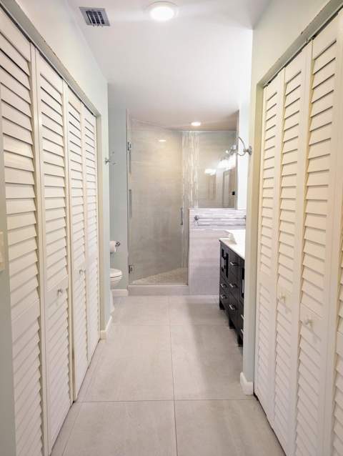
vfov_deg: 71.5
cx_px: 172
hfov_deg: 56.9
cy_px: 228
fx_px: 316
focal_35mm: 24
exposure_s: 1/120
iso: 486
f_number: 1.85
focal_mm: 6.81
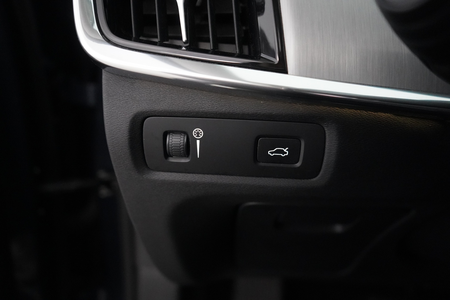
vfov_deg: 46.4
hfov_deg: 65.5
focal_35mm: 28
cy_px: 150
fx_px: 350
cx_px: 225
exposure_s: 1/125
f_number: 3.5
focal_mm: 28
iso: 12800
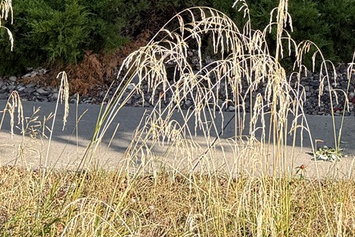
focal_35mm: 109
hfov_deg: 18.3
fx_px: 1075
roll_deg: -0.9
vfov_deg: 11.1
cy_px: -273
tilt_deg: +7.2
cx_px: 357
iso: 100
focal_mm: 6.76
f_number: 1.78
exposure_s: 1/943
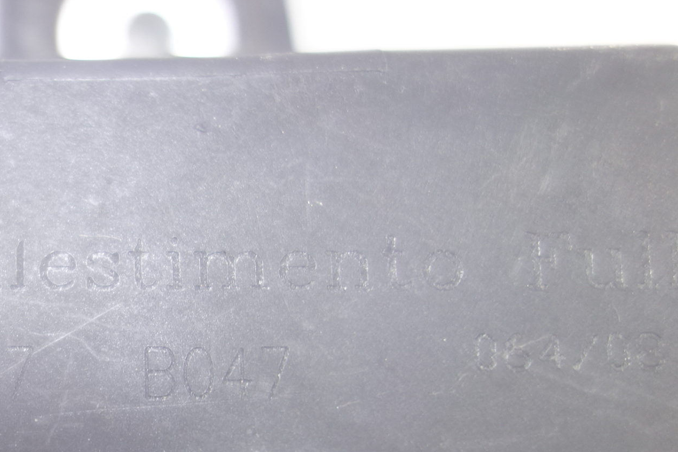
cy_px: 335
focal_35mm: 57
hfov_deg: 32.2
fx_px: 1074
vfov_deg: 23.6
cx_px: -3
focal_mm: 10.4
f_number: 1.8
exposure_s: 1/30
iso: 125
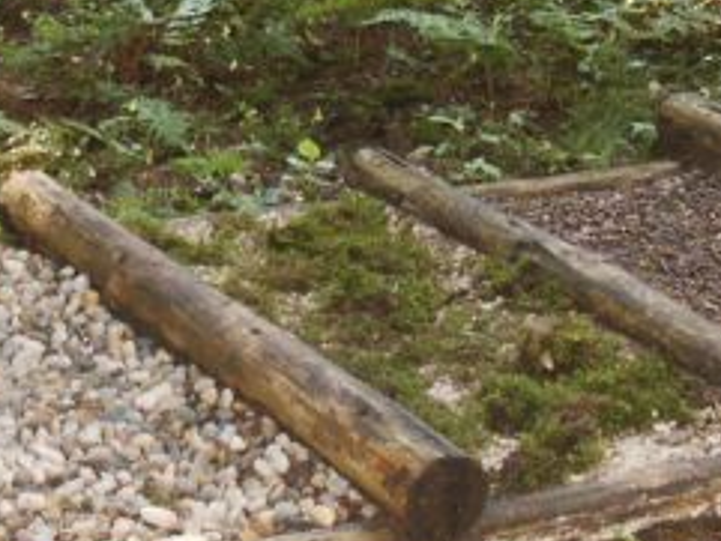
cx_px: 39
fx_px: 2438
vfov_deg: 12.6
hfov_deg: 16.5
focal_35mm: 117
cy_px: 105
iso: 200
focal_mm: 9.8
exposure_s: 1/45
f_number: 3.6
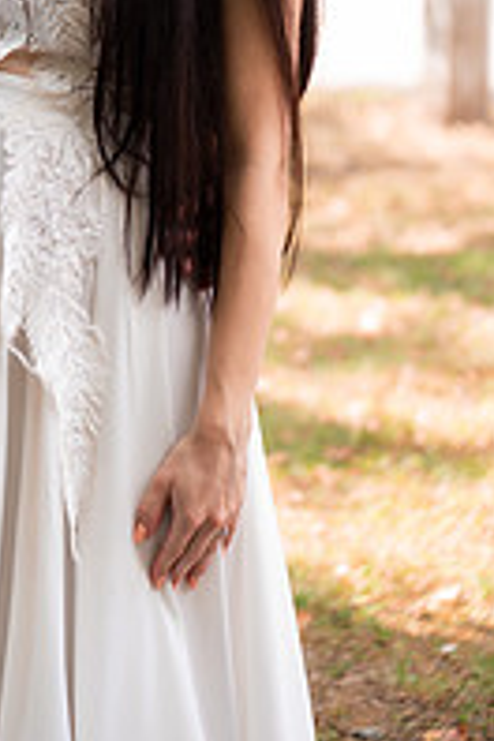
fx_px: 3499
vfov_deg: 11.9
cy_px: -30
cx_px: -62
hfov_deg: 8.0
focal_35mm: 170
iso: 200
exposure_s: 1/320
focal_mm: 75
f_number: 2.8
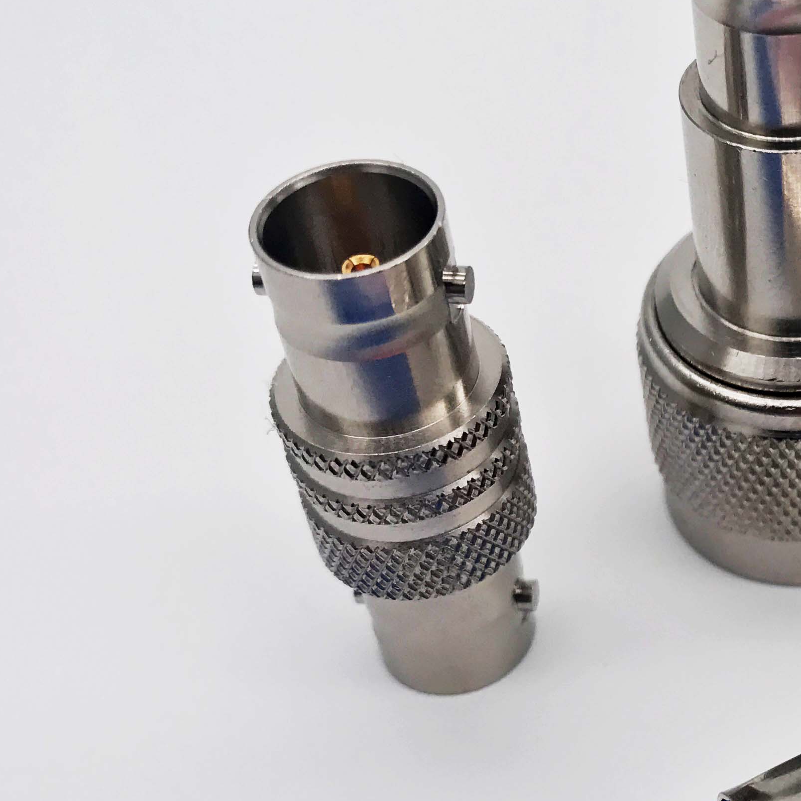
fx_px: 1623
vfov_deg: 27.7
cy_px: 436
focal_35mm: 62
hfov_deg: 24.8
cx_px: 988
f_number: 1.8
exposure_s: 1/903
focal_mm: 3.99
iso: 20
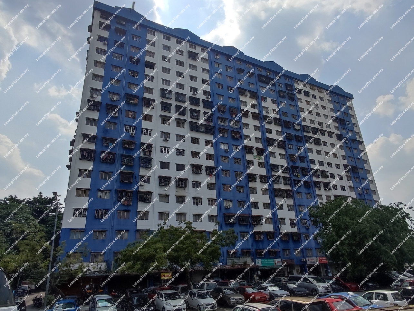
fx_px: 191
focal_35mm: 16
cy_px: 156
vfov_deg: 78.1
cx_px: 207
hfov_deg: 94.5
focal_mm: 1.65
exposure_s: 1/1421
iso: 50
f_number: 2.2
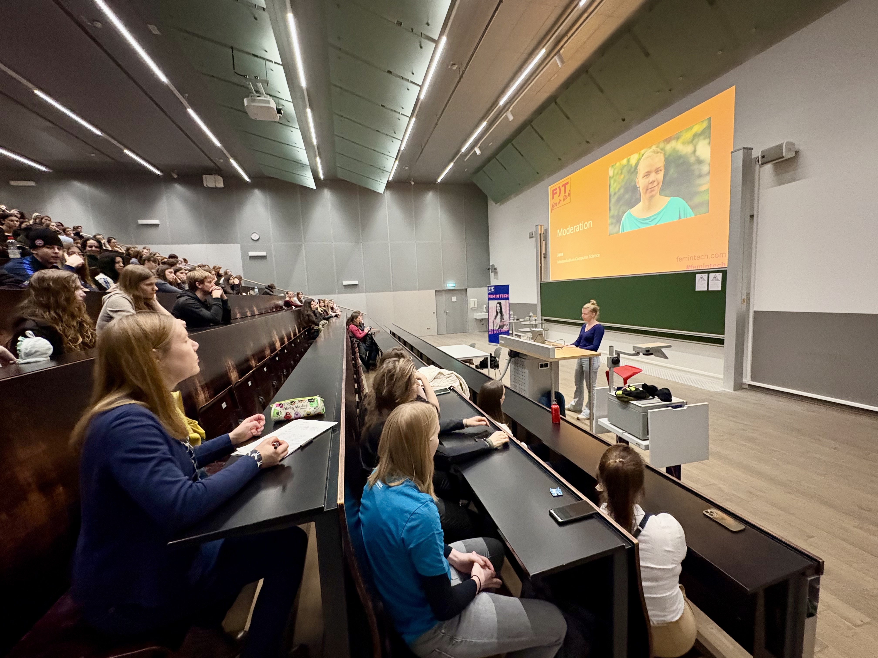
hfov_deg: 102.1
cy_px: 329
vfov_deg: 85.7
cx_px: 439
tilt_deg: -6.3
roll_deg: +3.5
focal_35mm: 14
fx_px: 355
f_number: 2.2
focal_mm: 2.22
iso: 800
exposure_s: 1/50
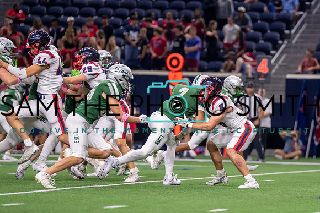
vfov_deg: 5.0
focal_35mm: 275
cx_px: 218
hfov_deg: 7.5
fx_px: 2442
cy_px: 114
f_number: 2.8
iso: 2000
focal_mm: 200
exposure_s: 1/1000
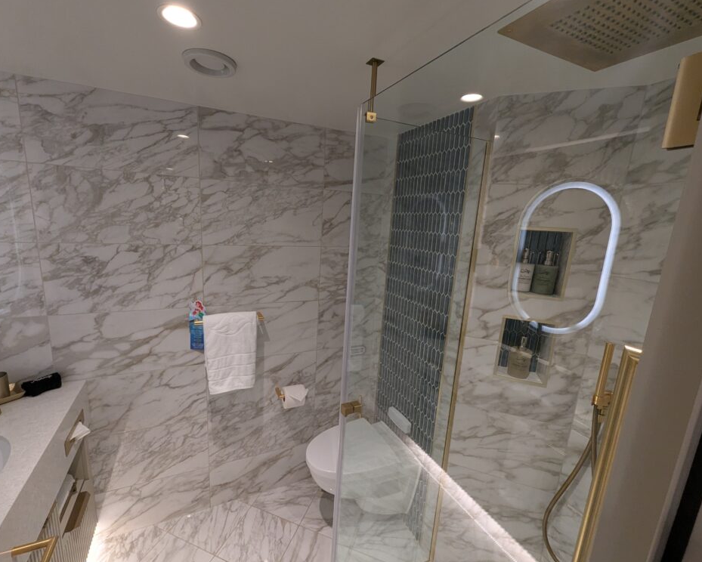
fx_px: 291
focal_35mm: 14
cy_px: 287
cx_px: 329
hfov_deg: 100.6
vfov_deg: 88.0
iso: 301
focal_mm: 1.95
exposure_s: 1/120
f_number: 2.2
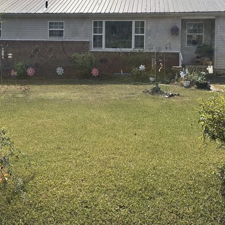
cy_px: 62
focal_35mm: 47
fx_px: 346
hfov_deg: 36.0
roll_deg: -1.7
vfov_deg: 35.4
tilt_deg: -2.4
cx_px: 94
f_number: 1.78
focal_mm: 6.86
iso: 80
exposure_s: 1/4348
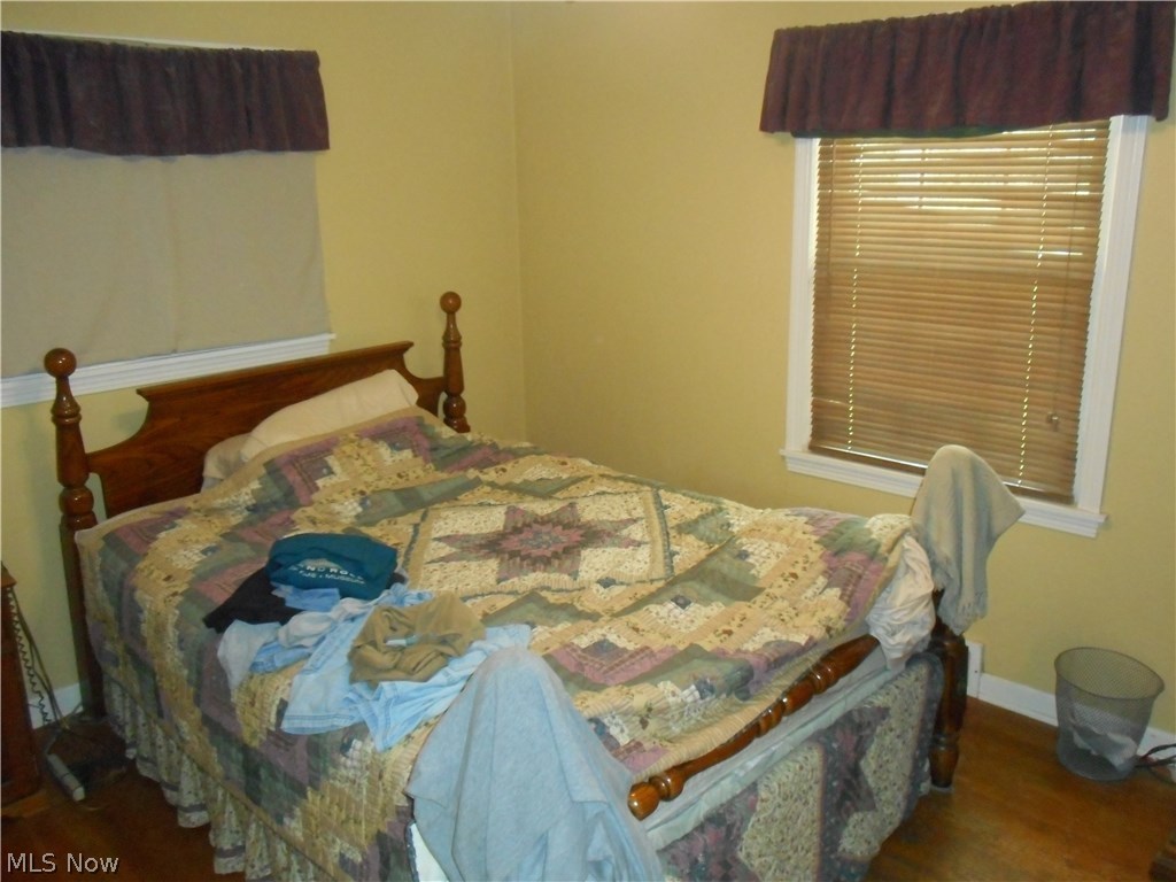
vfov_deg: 48.2
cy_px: 441
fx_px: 985
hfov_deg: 61.7
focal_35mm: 29
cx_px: 588
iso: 720
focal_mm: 5.2
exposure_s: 1/25
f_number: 4
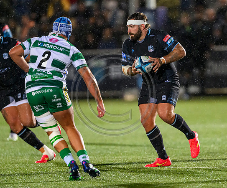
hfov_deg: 3.1
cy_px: 103
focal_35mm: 618
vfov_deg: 2.6
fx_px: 4208
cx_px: 189
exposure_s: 1/1000
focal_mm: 400
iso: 6400
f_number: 3.2
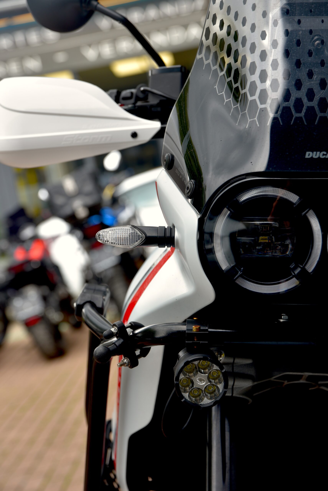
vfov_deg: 28.8
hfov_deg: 19.5
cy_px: 246
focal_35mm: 70
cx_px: 164
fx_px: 956
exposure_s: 1/80
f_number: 4.5
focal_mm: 70
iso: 100
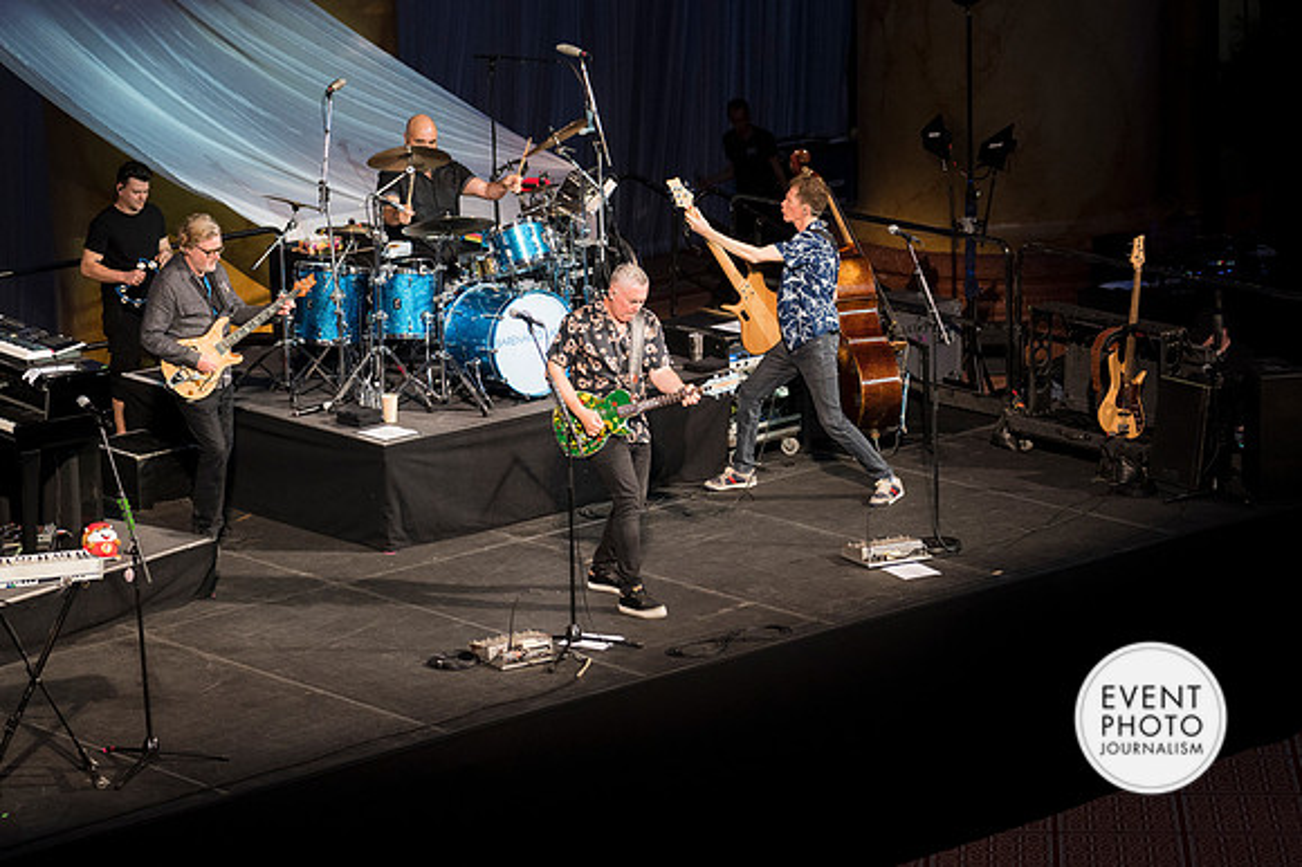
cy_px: 440
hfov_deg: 16.2
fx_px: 4564
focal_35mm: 126
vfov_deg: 10.8
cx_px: 665
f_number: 2.8
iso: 800
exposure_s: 1/160
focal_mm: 79
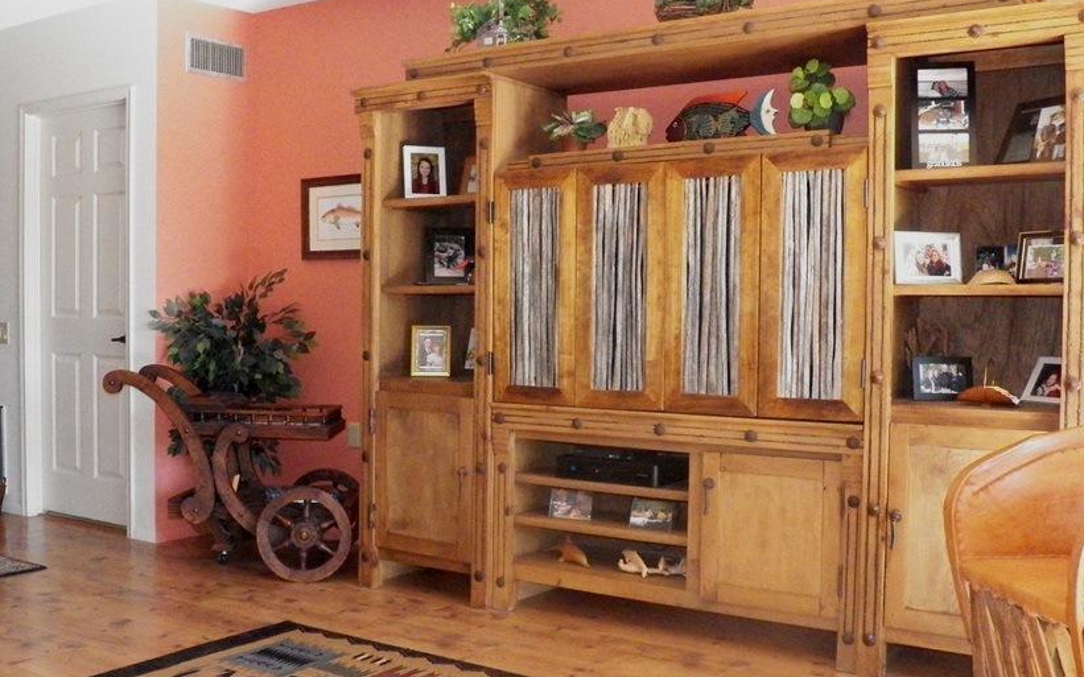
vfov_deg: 32.0
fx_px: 1182
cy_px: 348
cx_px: 469
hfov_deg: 49.1
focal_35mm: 40
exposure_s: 1/400
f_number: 2.8
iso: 1600
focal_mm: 5.5
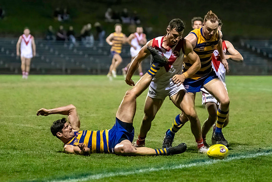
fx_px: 2079
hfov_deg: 7.5
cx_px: 142
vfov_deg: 5.0
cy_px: 60
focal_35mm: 275
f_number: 2.8
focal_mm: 155
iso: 10000
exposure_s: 1/1250
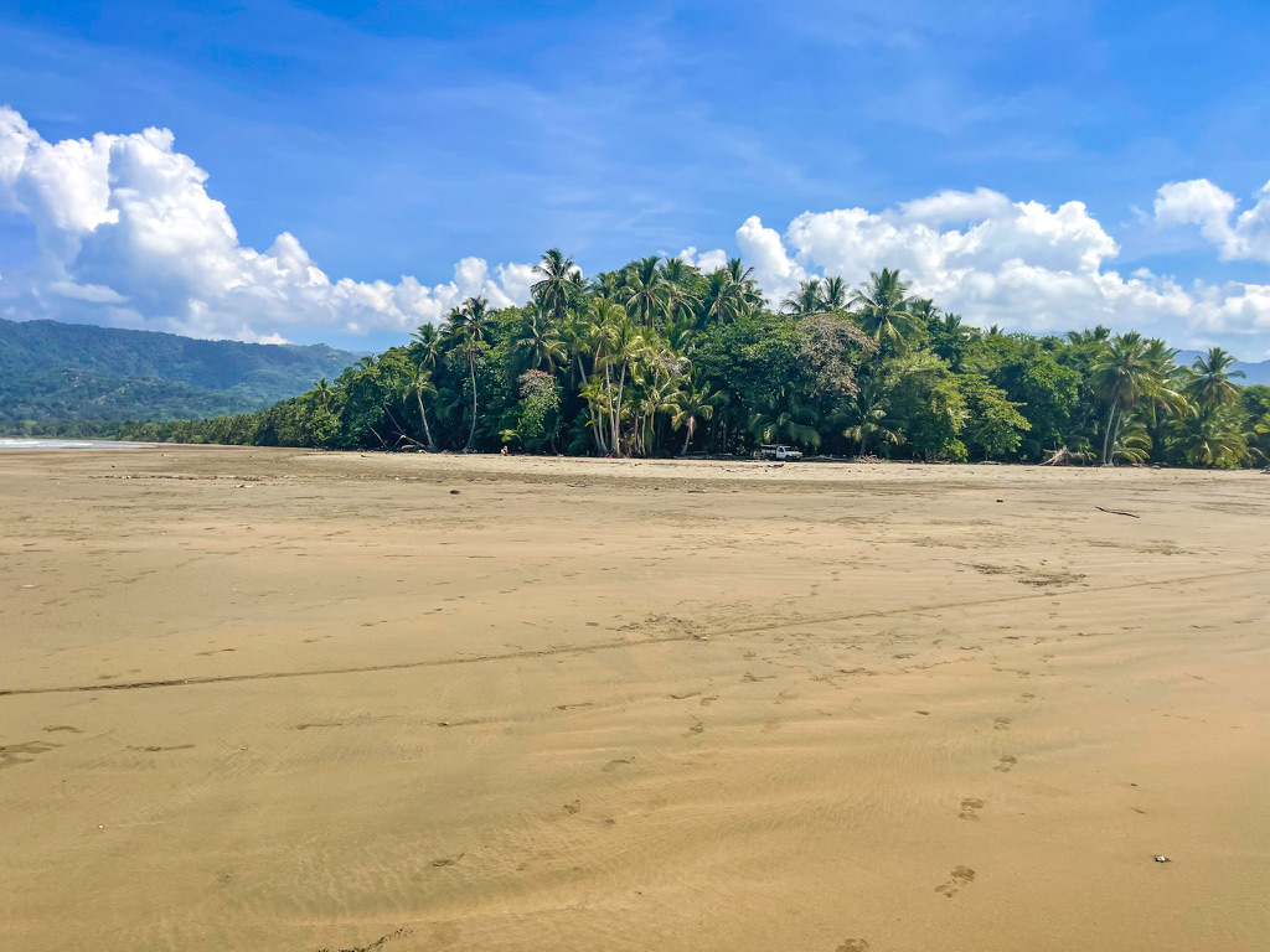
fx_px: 954
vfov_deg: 53.1
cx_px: 635
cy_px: 476
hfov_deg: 67.3
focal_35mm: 26
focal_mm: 5.1
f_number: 1.6
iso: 32
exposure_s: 1/5000
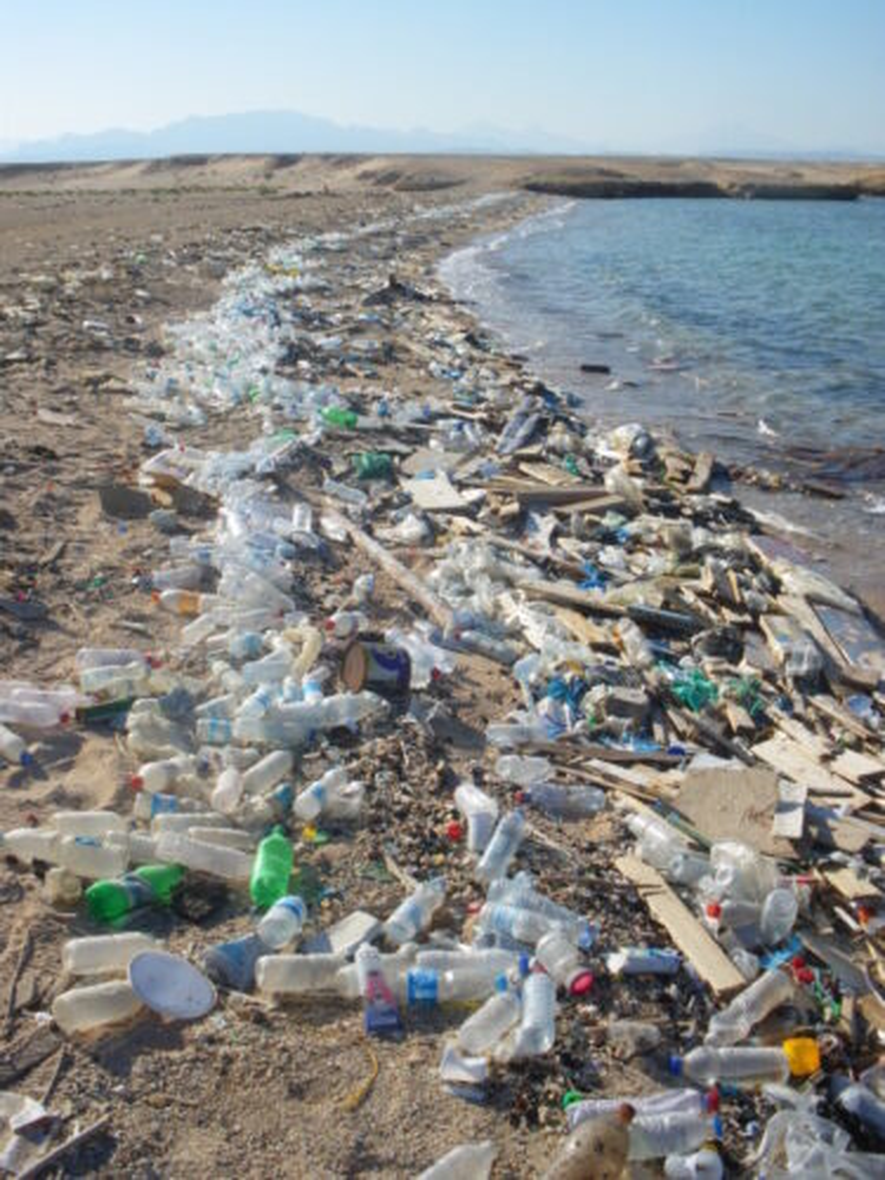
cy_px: 590
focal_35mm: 36
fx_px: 1227
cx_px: 442
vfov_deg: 51.4
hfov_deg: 39.7
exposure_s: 1/400
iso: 64
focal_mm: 6.3
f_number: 5.4
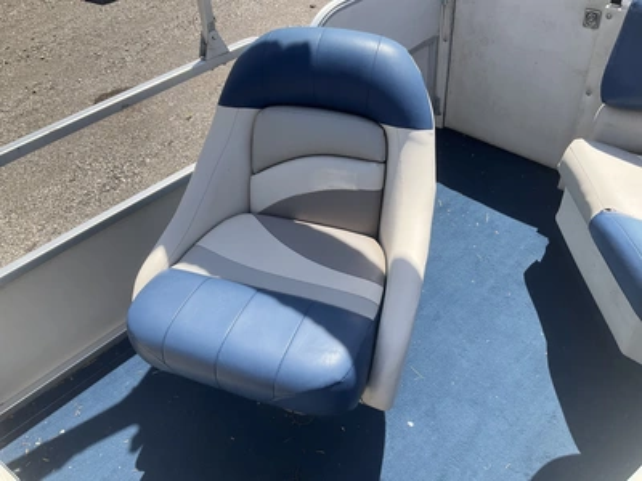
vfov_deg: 48.2
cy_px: 240
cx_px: 321
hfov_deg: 61.7
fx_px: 538
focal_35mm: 29
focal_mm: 3
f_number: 1.8
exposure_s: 1/1144
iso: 25
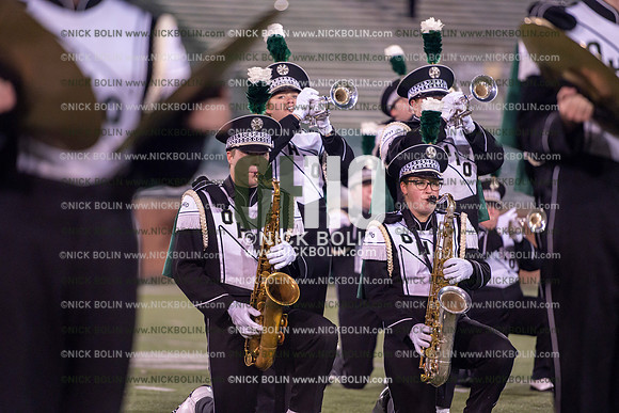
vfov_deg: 6.9
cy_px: 206
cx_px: 310
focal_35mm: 200
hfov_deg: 10.3
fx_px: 3440
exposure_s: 1/1250
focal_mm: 200
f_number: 2.8
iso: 2500
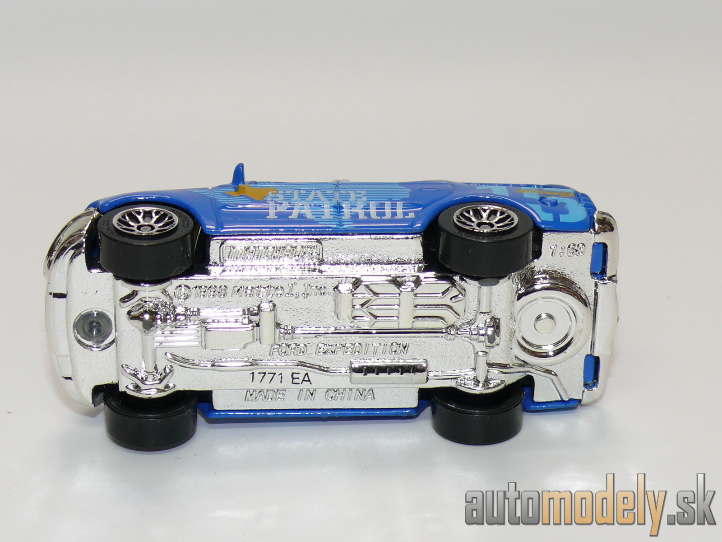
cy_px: 271
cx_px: 361
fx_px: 2127
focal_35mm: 102
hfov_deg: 19.3
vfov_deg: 14.5
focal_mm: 13.3
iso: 100
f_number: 4
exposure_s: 1/30
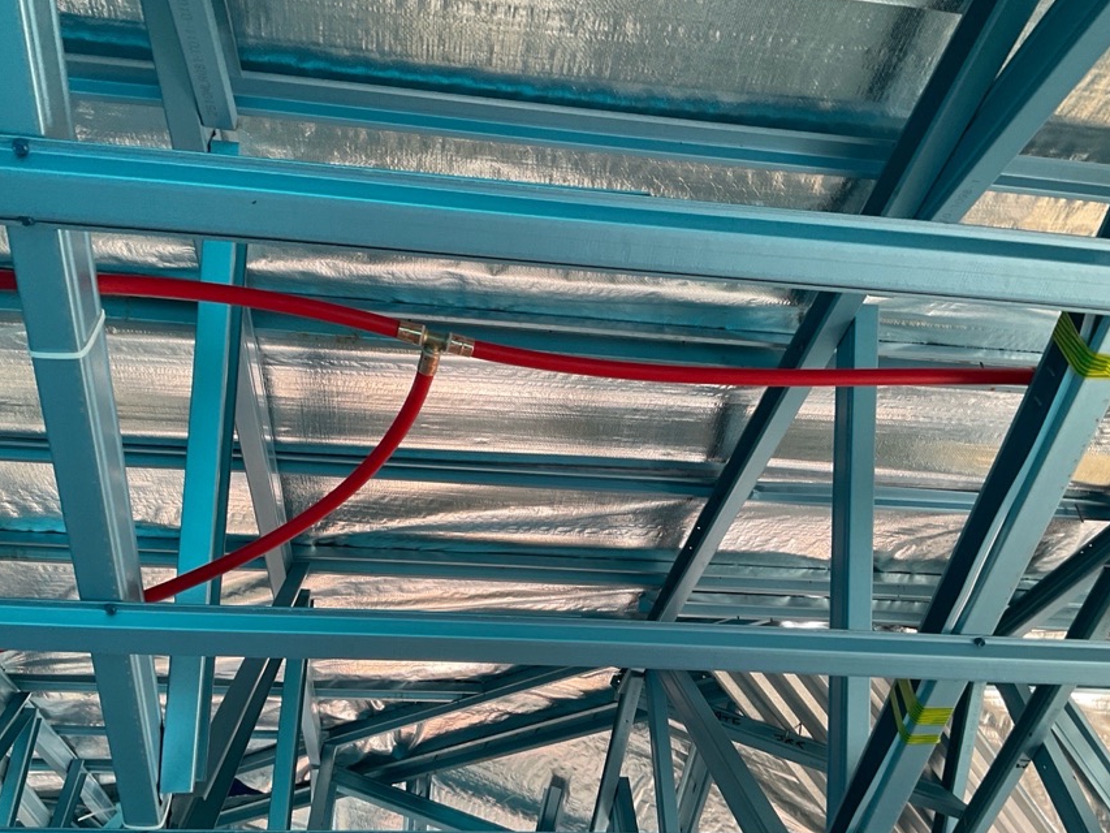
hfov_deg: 53.9
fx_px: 1090
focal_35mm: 34
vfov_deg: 41.7
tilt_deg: +50.4
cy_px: 479
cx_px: 584
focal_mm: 3
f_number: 1.8
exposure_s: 1/60
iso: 40
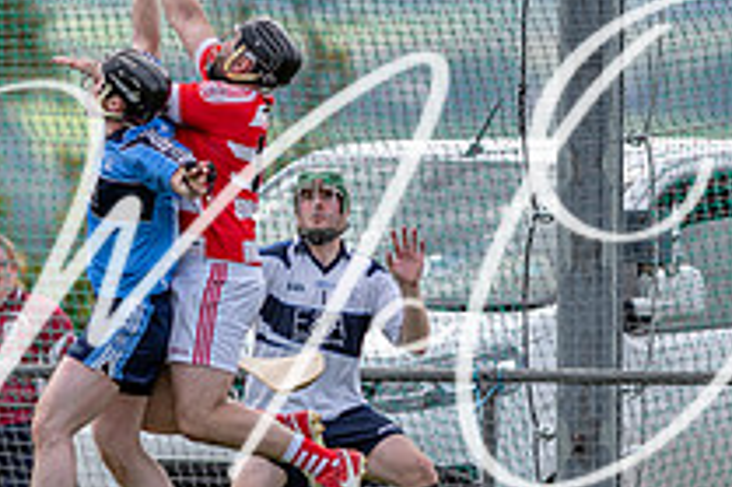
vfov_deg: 1.0
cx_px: 161
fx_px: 26778
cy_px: 207
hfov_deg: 1.6
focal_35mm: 1318
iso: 100
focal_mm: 300
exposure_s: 1/1600
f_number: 2.8
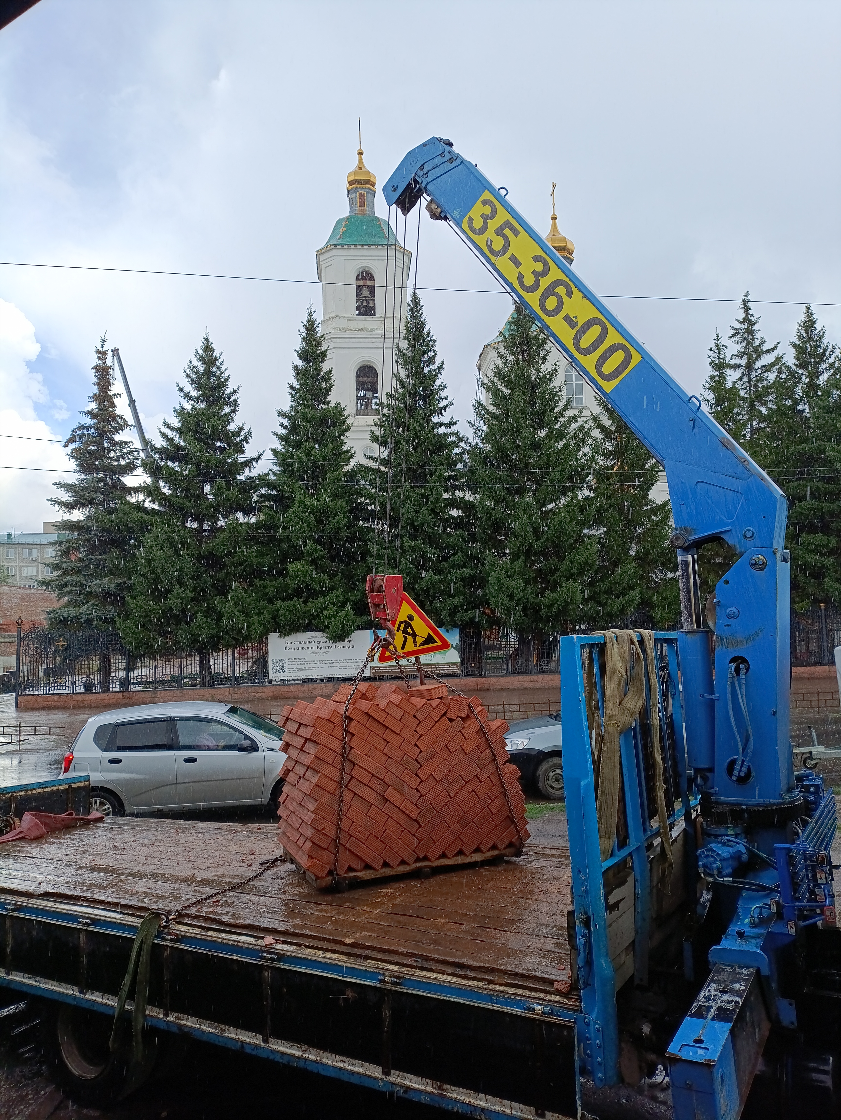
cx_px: 420
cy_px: 560
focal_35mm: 25
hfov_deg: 54.9
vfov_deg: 69.4
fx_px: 809
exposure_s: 1/312
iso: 50
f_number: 1.7
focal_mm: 4.71
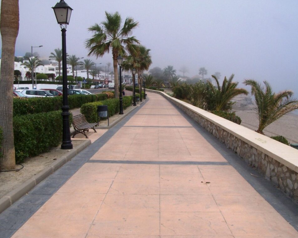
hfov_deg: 45.8
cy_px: 119
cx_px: 160
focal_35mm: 40
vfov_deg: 37.3
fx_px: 353
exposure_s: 1/1000
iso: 80
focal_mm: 6.3
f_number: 5.6
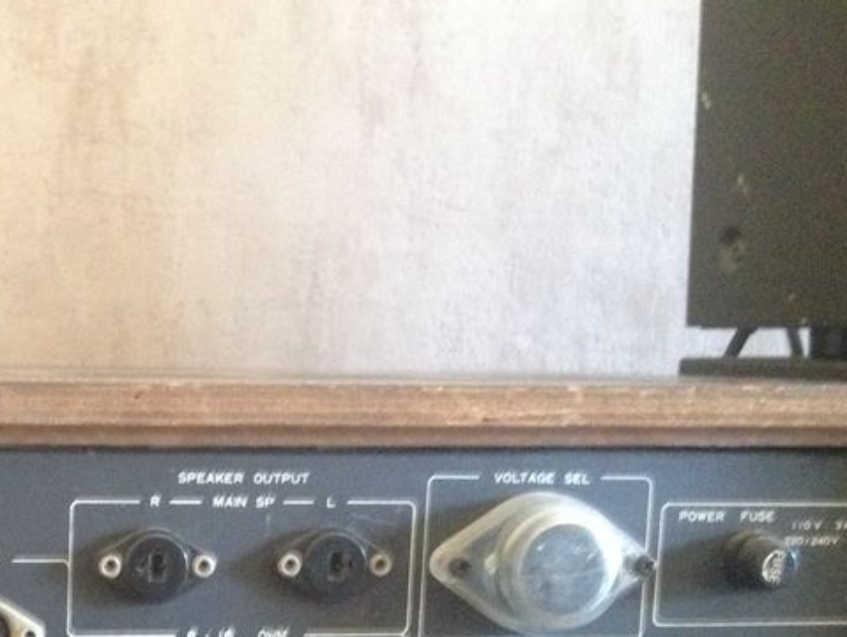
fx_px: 1788
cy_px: 610
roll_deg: -0.8
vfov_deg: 19.7
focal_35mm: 73
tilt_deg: -11.8
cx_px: -16
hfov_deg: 25.3
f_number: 2.4
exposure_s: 1/15
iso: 400
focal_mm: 4.28
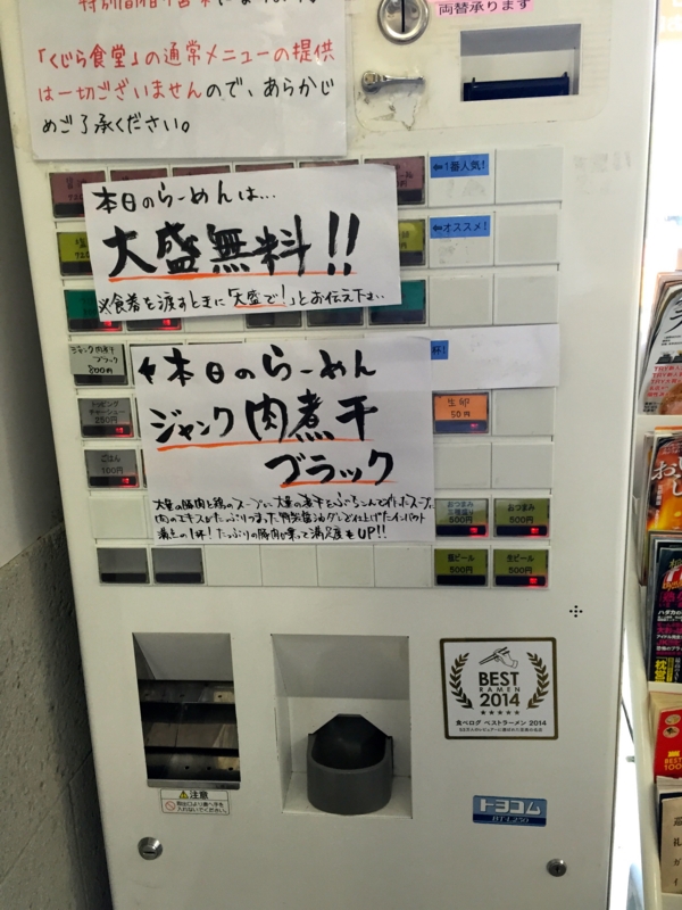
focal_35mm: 29
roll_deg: +1.7
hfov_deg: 48.2
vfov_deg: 61.7
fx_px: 762
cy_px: 455
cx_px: 341
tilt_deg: -12.9
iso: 50
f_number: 2.2
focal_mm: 4.15
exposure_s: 1/30
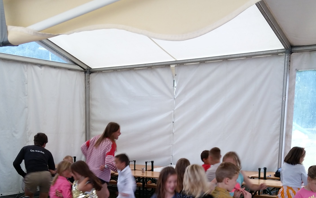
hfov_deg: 41.8
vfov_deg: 25.7
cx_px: 137
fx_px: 413
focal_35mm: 48
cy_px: 193
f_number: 1.75
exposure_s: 1/33
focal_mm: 4.28
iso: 100
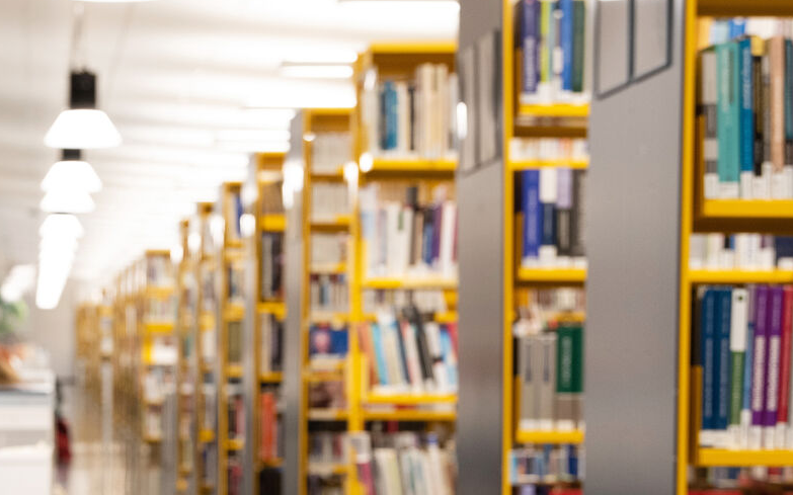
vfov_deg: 12.9
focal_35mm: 100
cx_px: 52
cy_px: 463
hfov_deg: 20.3
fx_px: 2161
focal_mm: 40
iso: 800
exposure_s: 1/100
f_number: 4.5
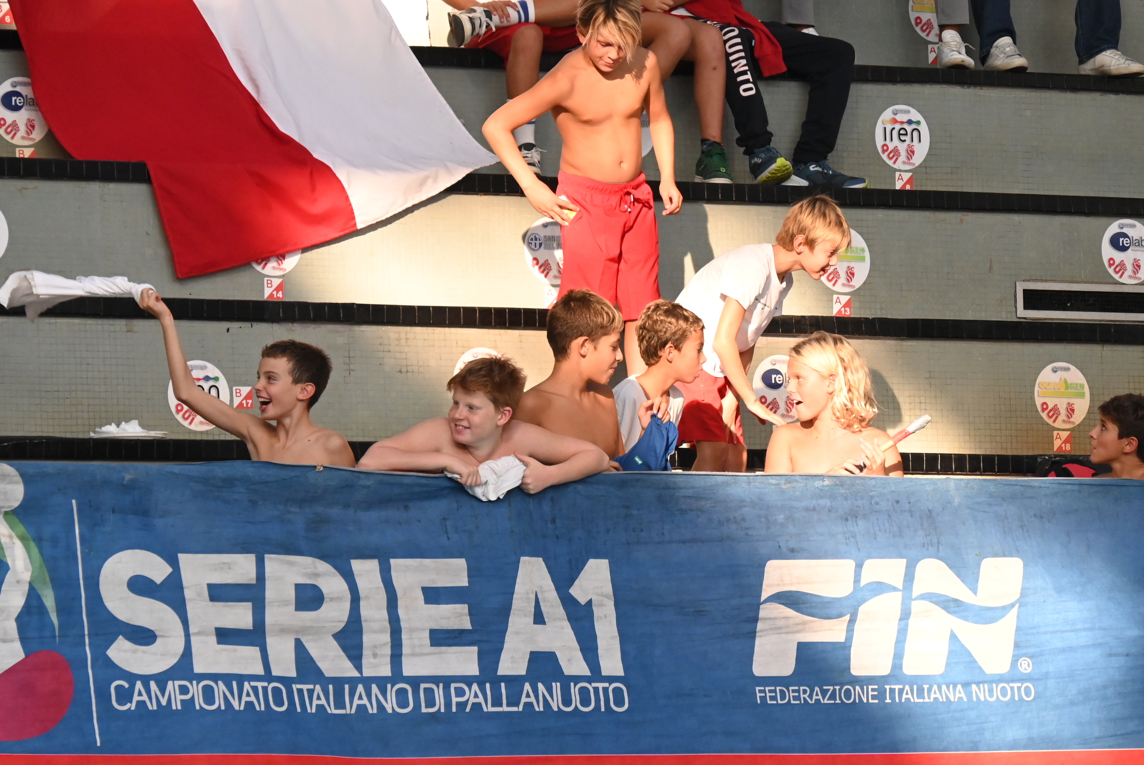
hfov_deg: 6.9
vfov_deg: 4.6
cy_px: 382
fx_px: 9541
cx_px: 572
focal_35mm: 300
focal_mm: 200
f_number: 6.3
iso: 3200
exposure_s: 1/1000
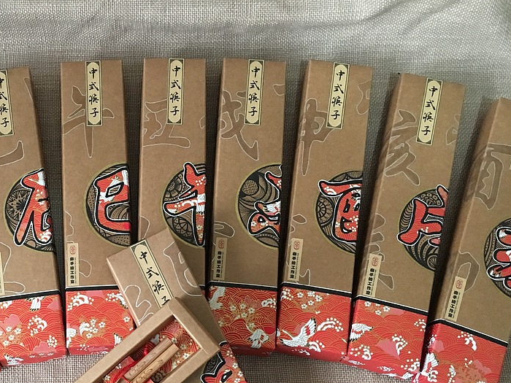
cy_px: 283
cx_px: 107
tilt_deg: -75.0
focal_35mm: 53
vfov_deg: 27.2
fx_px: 782
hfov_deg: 35.1
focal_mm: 4.15
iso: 200
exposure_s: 1/20
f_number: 2.2
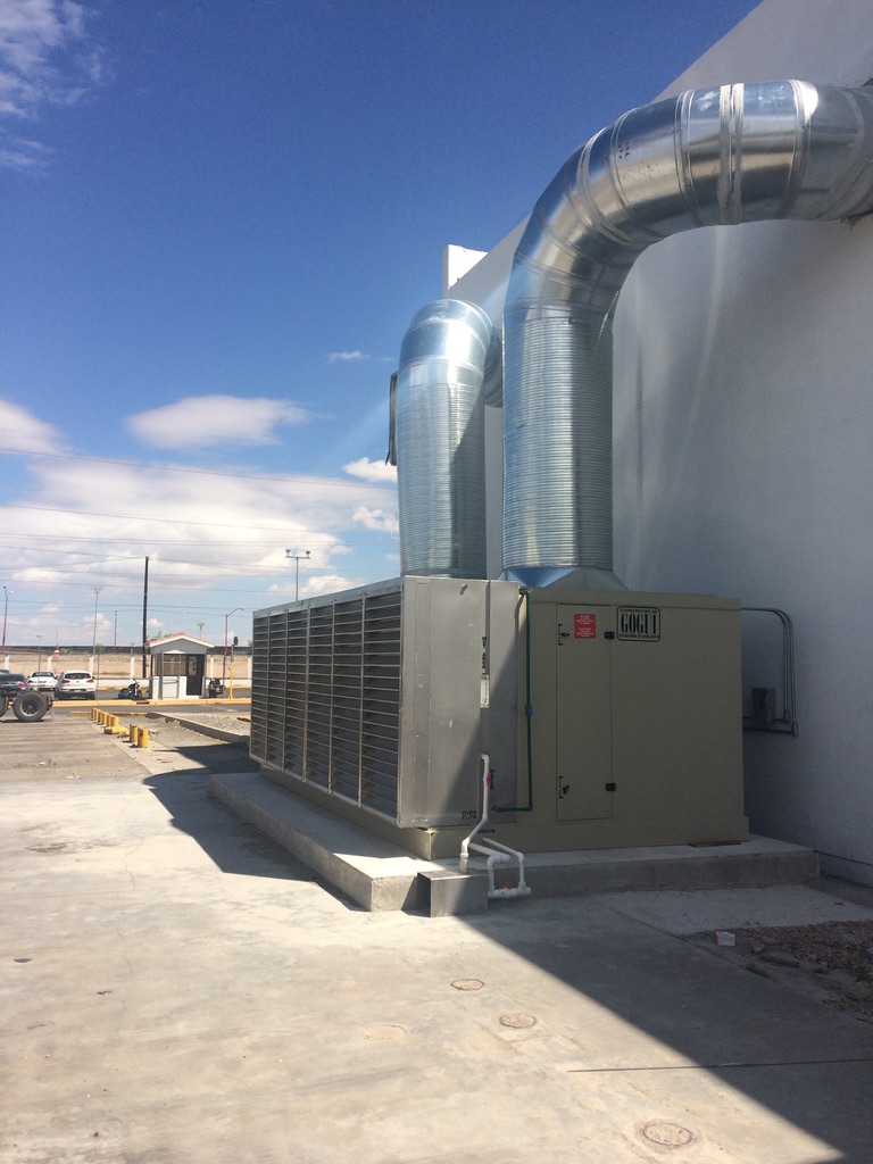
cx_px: 436
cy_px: 582
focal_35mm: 29
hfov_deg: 48.2
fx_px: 975
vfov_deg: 61.7
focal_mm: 4.15
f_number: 2.2
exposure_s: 1/3165
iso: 32
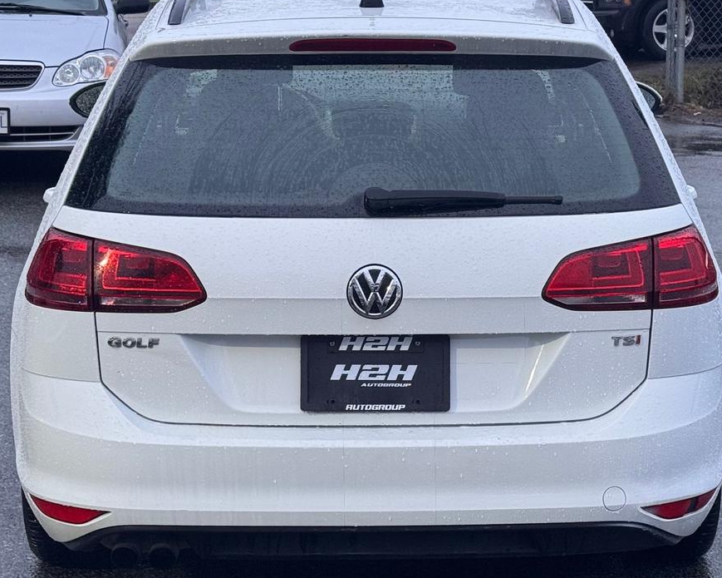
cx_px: 342
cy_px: 281
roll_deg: -0.7
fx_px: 1474
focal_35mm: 69
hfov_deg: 27.5
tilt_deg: -8.5
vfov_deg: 22.2
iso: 100
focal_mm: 6.76
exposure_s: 1/69
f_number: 1.78
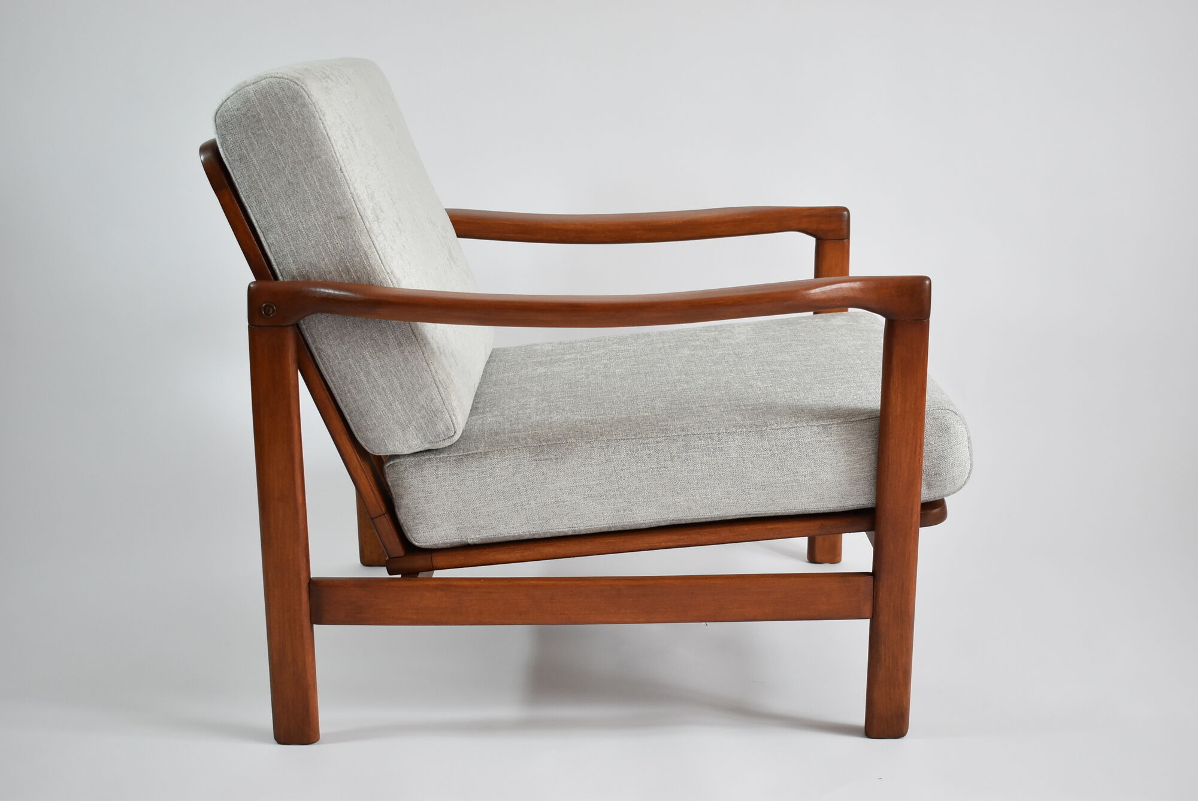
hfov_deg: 41.1
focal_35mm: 48
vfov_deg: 28.1
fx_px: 1599
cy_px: 400
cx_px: 599
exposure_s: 1/125
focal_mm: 32
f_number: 5
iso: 800
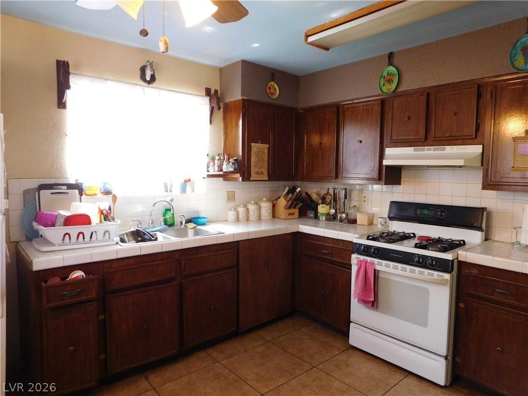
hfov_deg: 73.9
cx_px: 264
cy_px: 198
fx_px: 351
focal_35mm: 23
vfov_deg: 58.9
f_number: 3
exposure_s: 1/30
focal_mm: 4
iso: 220
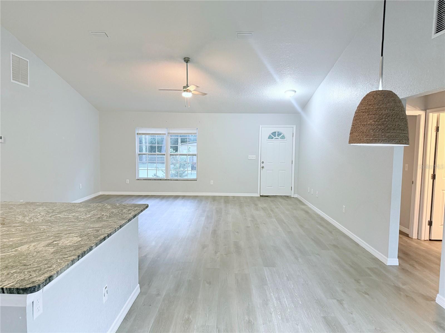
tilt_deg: -4.0
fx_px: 309
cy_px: 166
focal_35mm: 24
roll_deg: -0.7
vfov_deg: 56.8
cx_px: 222
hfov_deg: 71.6
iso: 400
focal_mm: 6.76
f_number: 1.78
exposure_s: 1/60
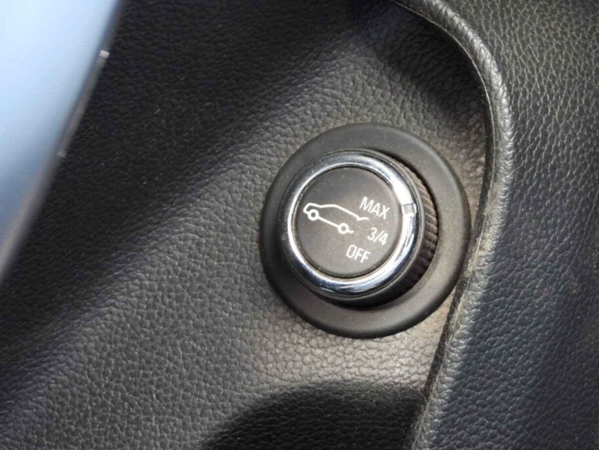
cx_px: 326
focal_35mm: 152
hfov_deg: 13.0
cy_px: 218
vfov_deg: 9.8
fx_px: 2630
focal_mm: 20.7
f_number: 4
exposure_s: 1/30
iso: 400
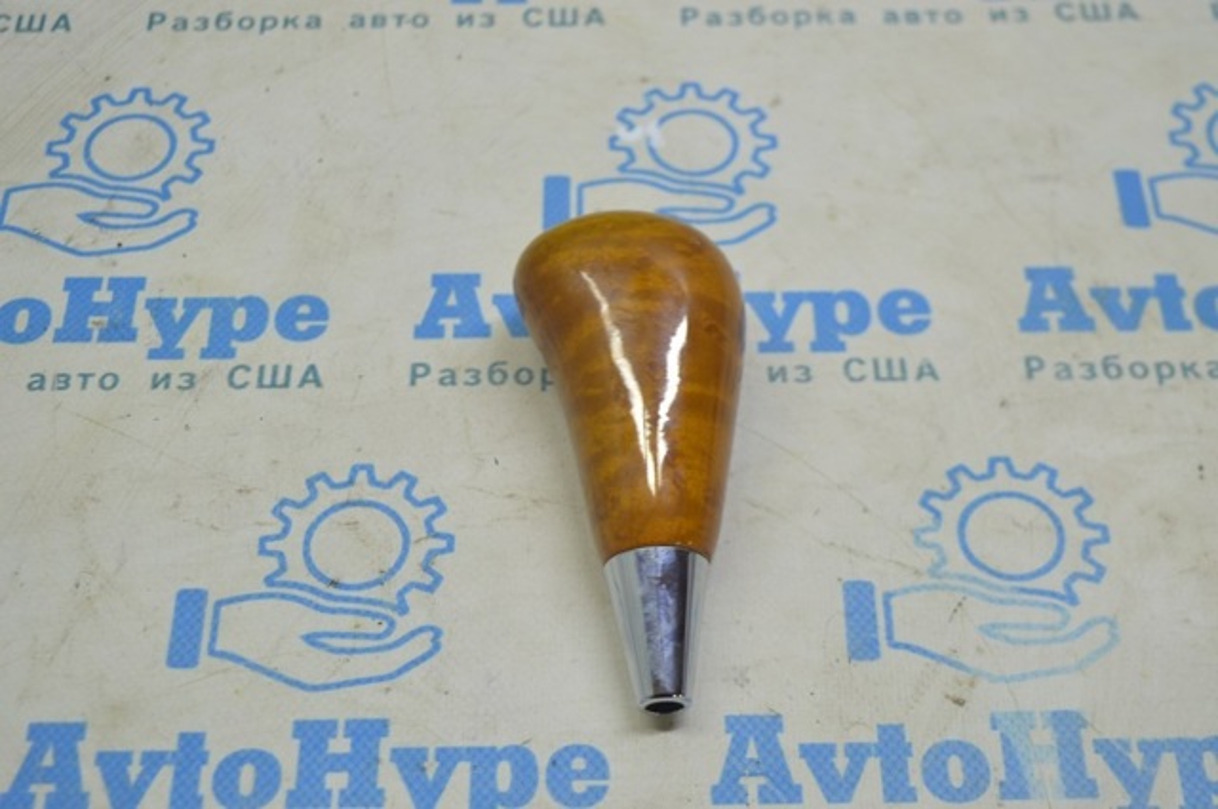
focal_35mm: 57
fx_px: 1926
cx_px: 609
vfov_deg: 23.7
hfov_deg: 35.1
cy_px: 404
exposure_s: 1/50
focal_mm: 38
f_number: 4.8
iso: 400
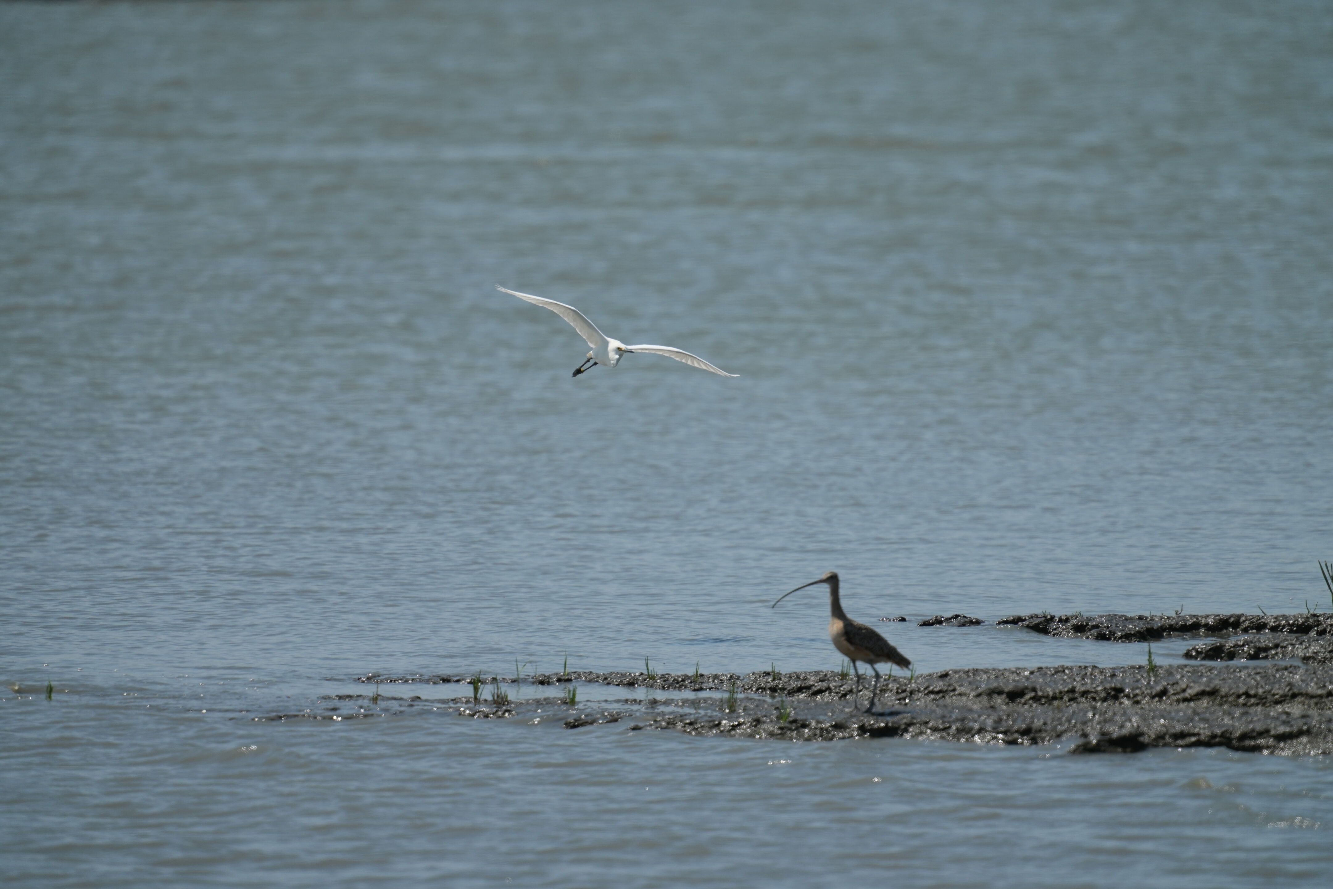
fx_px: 22215
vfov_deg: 2.3
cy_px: 444
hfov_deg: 3.4
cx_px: 666
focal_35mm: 600
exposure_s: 1/2500
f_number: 5.6
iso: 400
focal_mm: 600
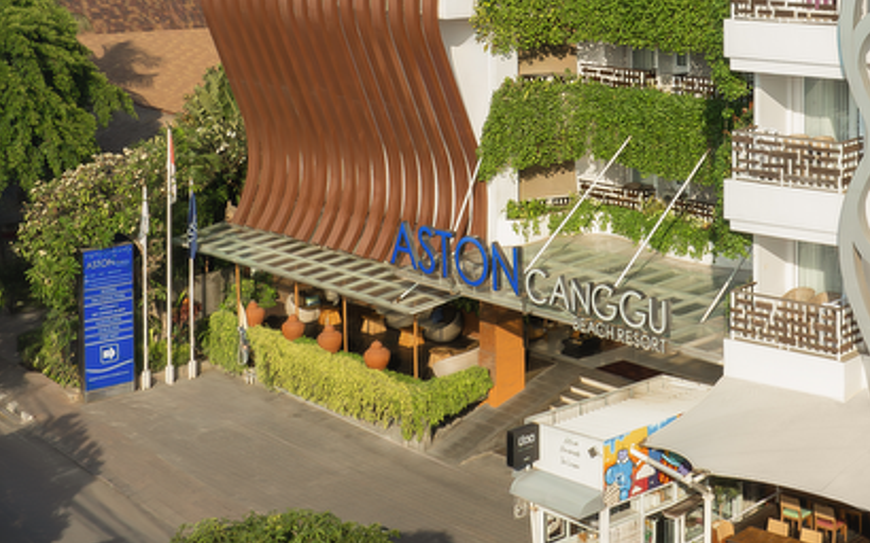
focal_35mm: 67
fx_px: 1588
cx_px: 679
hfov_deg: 30.0
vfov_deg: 18.6
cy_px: -64
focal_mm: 12.29
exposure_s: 1/400
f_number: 8
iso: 200
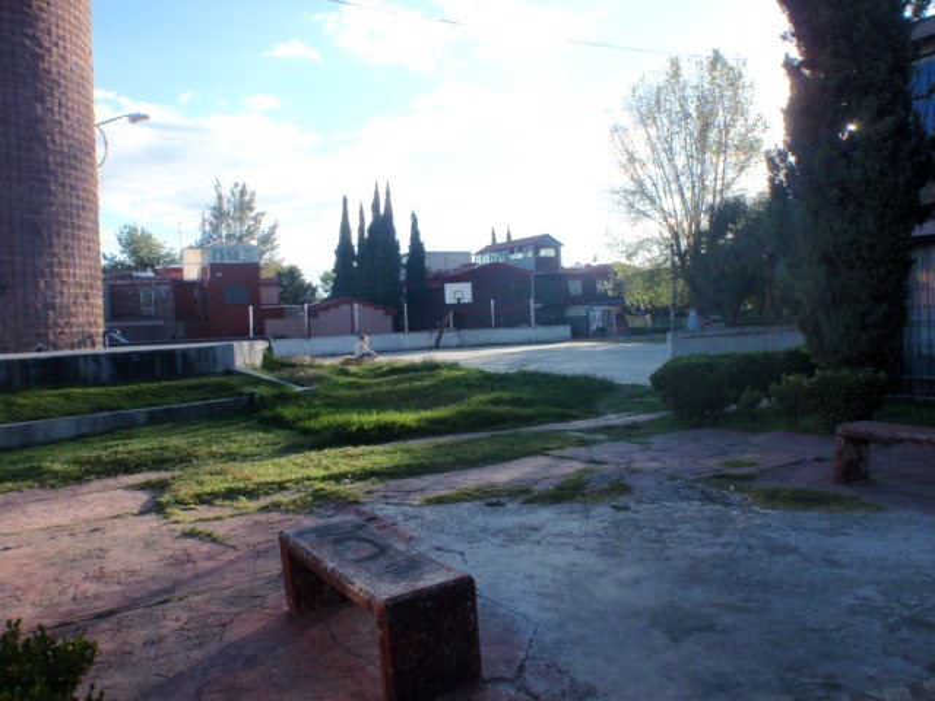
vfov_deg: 49.7
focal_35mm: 28
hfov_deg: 63.4
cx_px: 468
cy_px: 350
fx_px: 756
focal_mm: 5
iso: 64
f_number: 4
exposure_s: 1/160
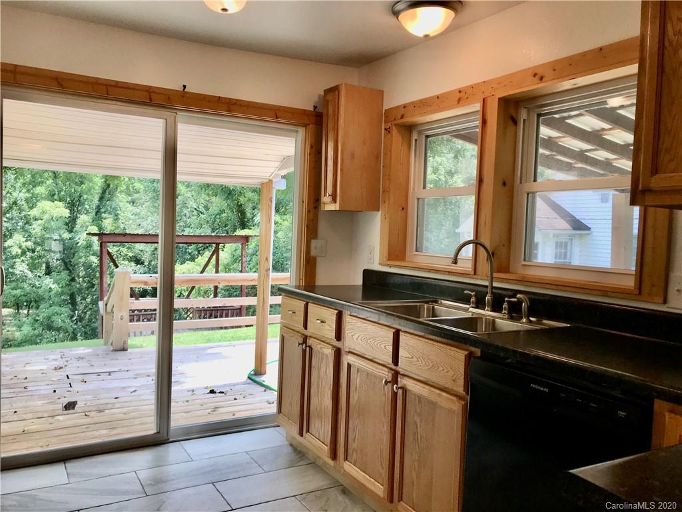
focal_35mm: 28
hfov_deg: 63.4
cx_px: 341
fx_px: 552
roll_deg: -2.4
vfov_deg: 49.7
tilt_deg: -2.6
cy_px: 256
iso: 20
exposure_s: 1/332
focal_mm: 3.99
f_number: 1.8
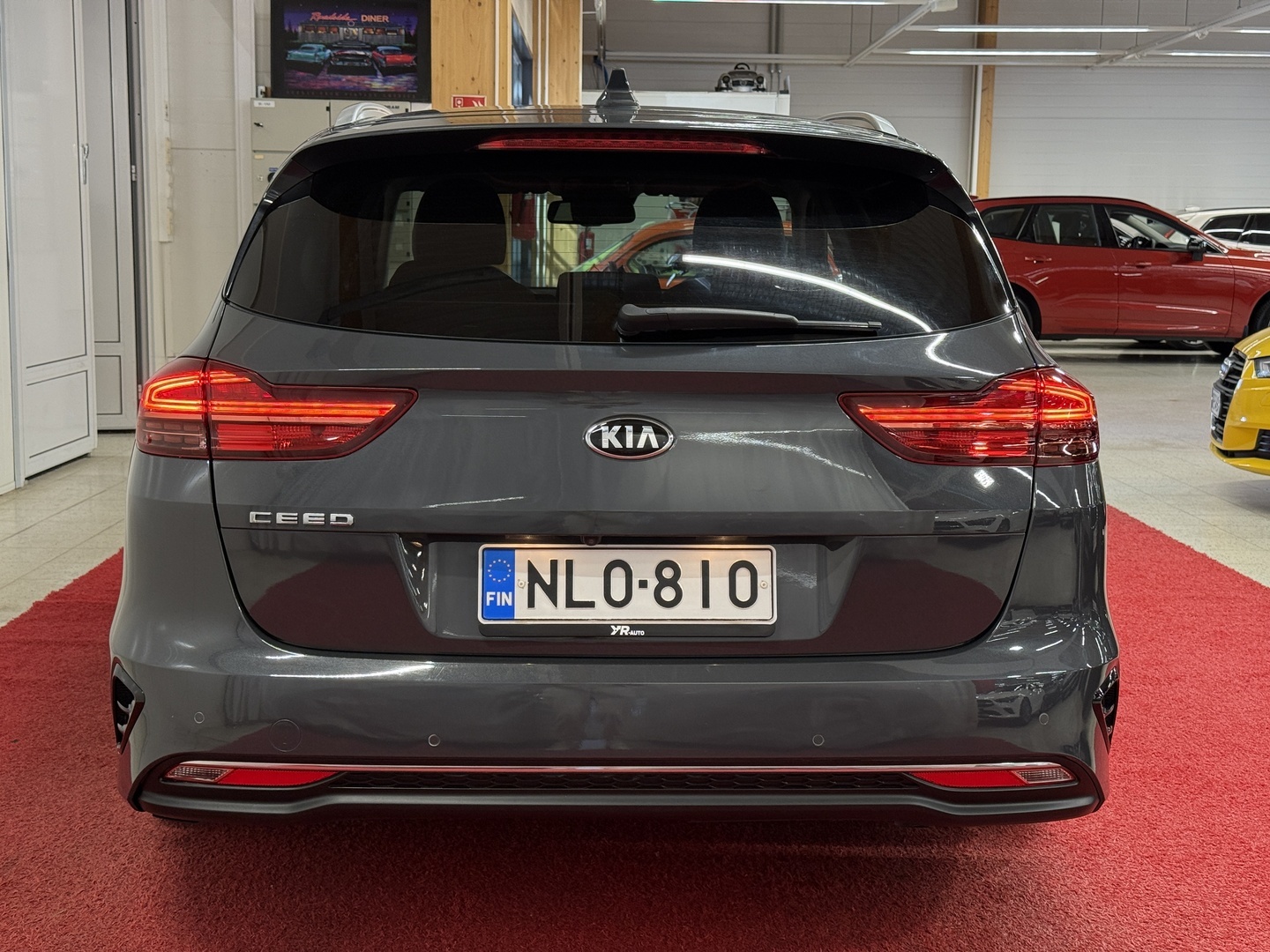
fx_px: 1761
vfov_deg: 30.3
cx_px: 635
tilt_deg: -6.8
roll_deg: -0.9
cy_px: 476
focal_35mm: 48
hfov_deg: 39.7
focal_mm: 6.76
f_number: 1.78
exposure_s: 1/65
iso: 100
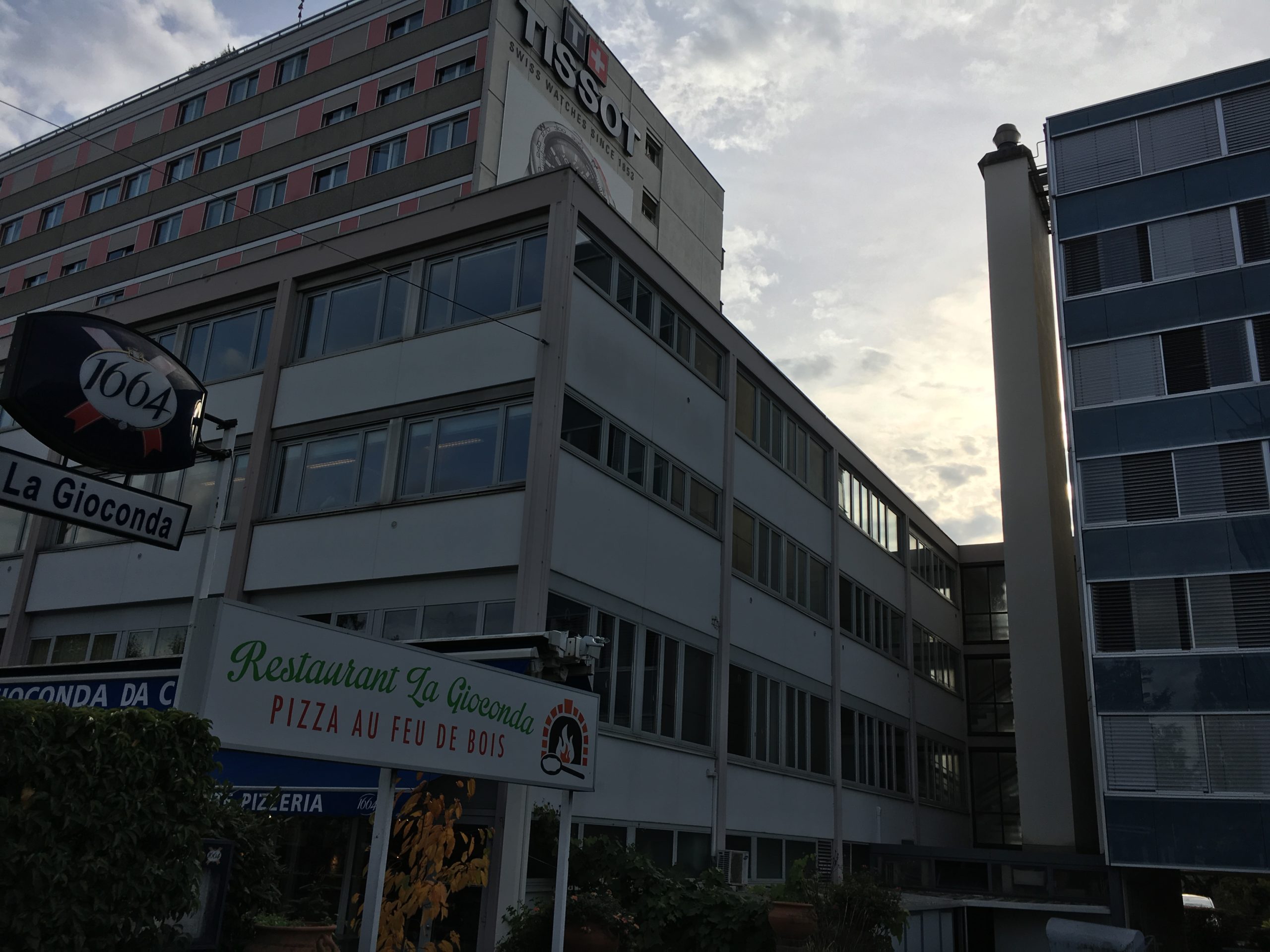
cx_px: 635
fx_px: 1064
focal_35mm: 29
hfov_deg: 61.7
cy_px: 476
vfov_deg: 48.2
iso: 25
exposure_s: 1/2198
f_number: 2.2
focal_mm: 4.15
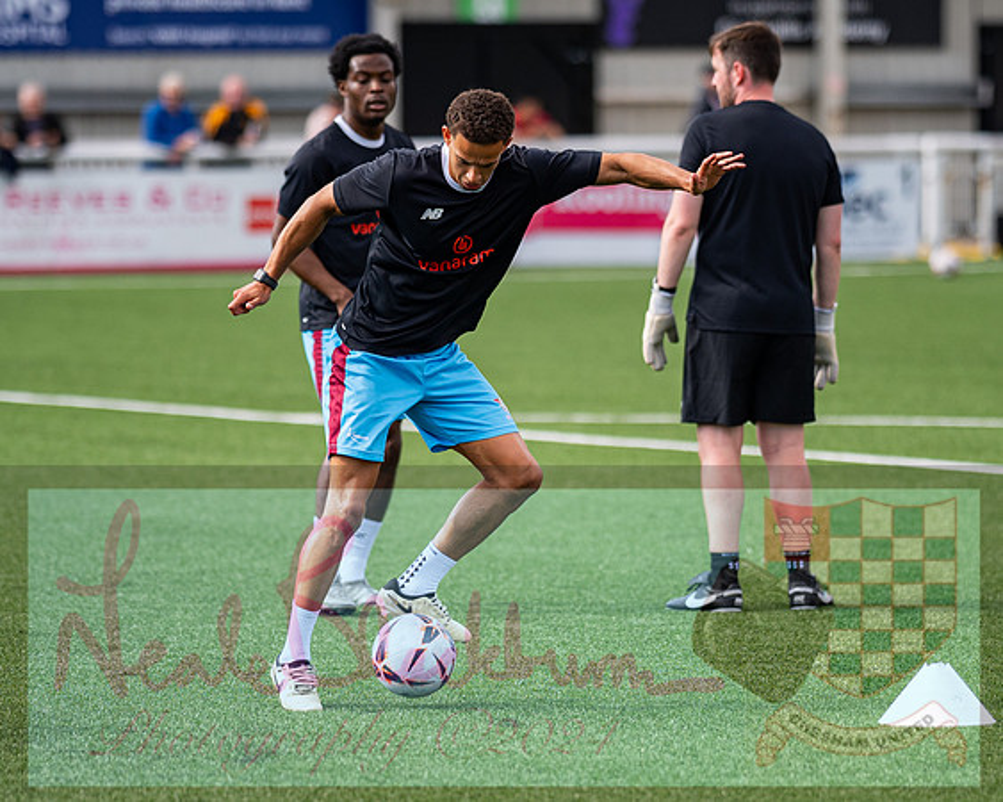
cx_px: 535
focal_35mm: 266
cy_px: 466
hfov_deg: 7.3
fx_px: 7880
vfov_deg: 5.8
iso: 200
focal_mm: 135
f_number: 1.8
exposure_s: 1/5000
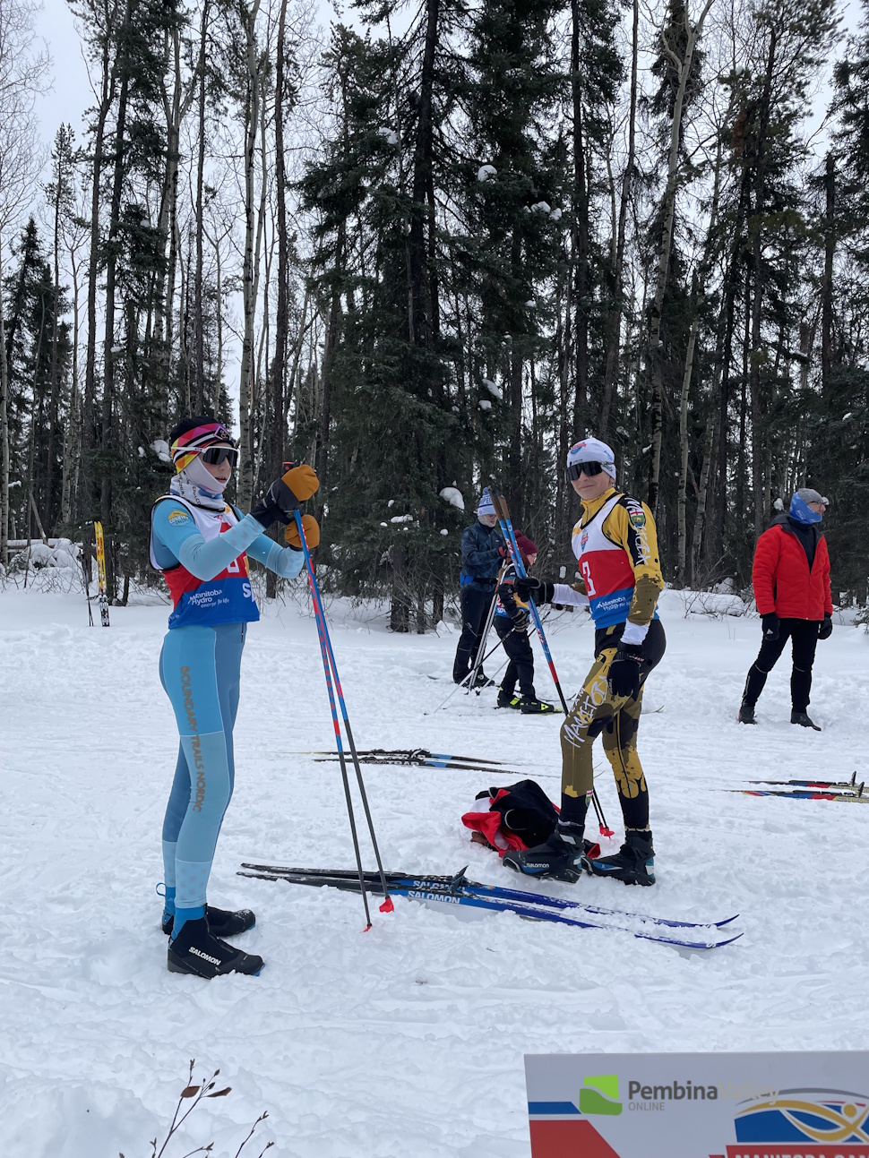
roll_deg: -2.3
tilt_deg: -1.7
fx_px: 870
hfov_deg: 53.1
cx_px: 434
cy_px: 579
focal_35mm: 26
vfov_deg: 67.3
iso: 32
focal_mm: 4.2
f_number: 1.6
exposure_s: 1/1401
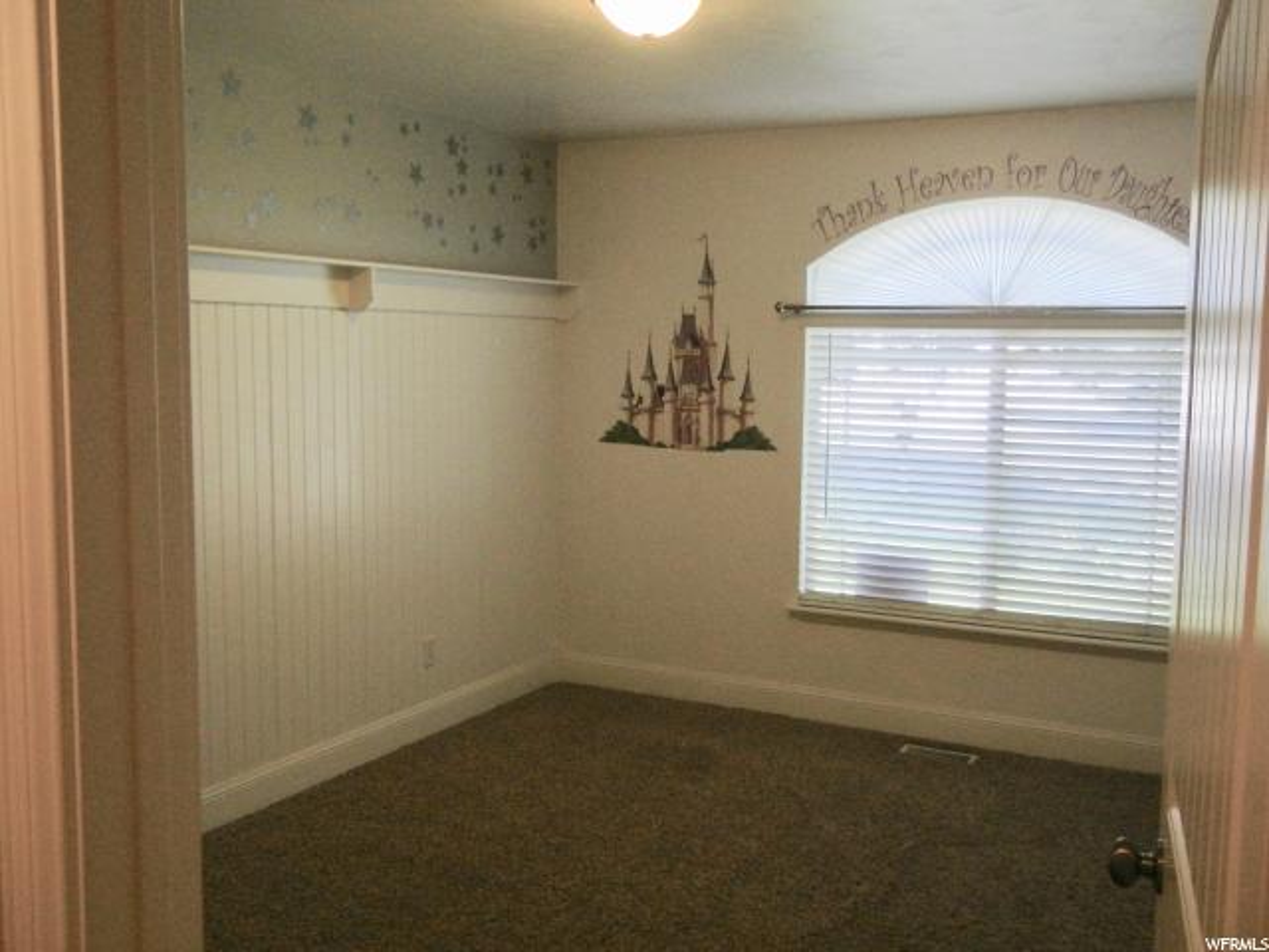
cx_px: 634
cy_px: 476
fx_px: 1246
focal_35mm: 34
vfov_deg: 41.8
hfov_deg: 54.0
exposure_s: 1/212
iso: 403
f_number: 3.6
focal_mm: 6.2
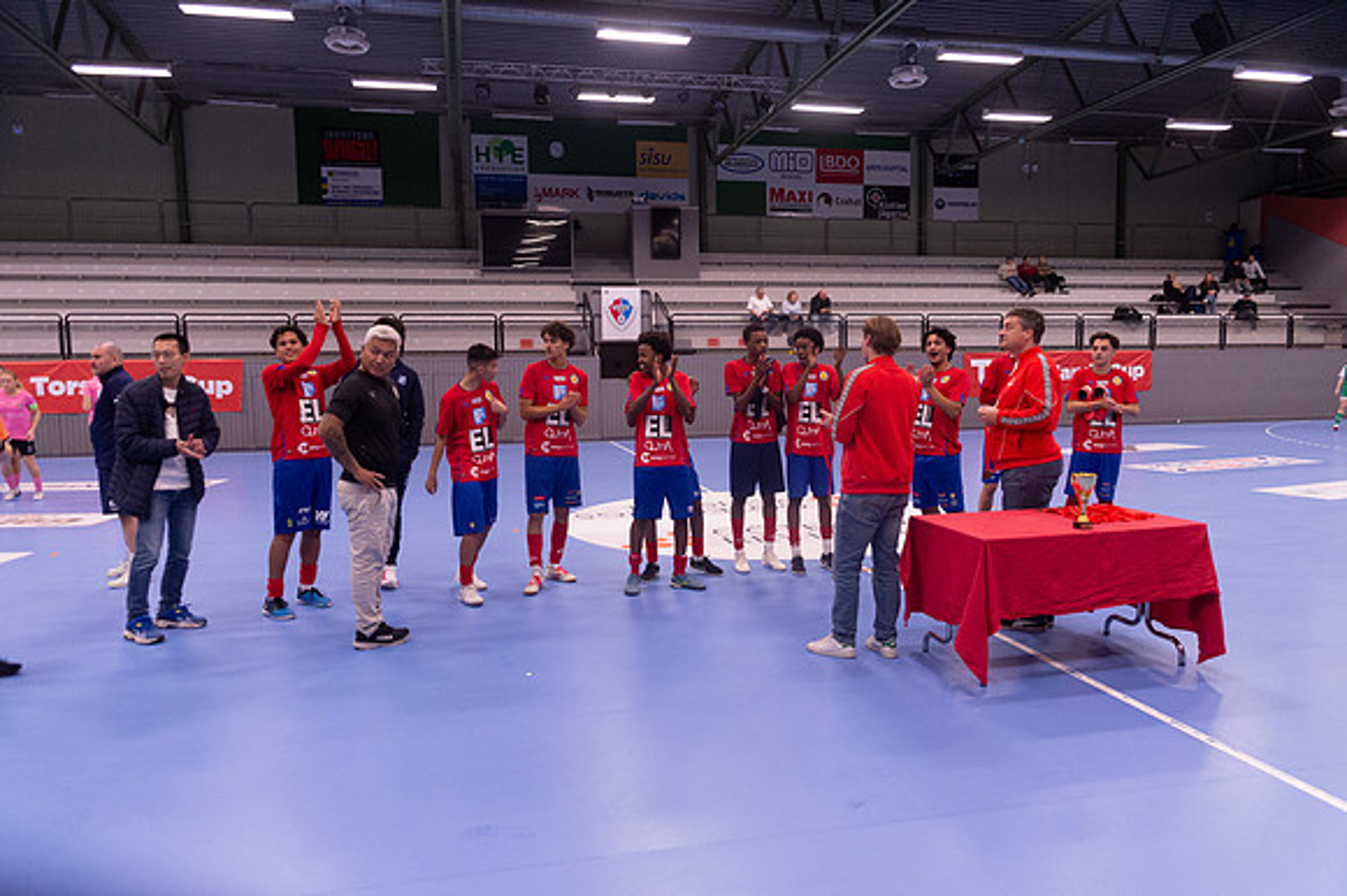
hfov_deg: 72.8
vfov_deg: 52.2
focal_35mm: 24
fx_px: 914
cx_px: 674
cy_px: 448
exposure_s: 1/640
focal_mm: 24
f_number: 3.2
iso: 3200
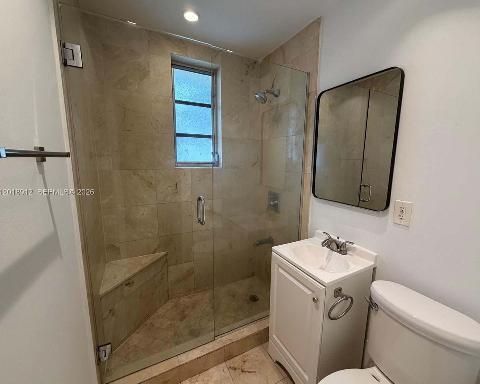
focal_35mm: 15
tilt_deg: -8.5
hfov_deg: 96.7
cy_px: 193
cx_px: 255
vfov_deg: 84.0
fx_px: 213
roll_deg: -0.6
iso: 200
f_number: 2.2
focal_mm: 2.22
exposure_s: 1/60
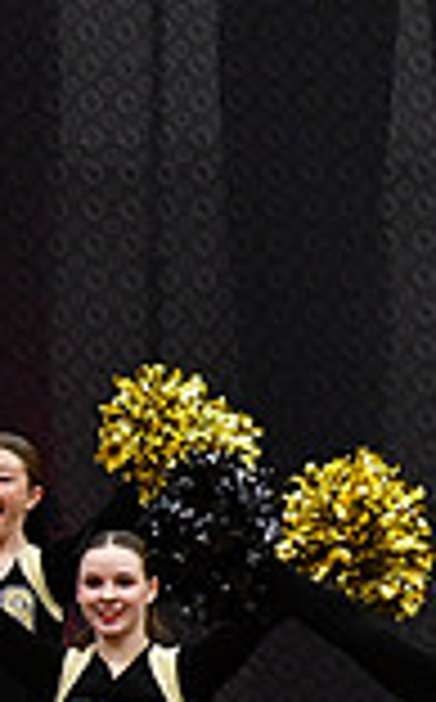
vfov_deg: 5.3
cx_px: 1218
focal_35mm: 399
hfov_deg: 3.2
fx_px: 7614
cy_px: 727
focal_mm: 70
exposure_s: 1/500
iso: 4000
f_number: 4
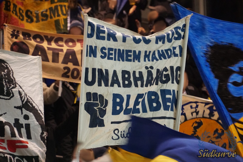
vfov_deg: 4.6
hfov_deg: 6.9
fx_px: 2025
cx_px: 122
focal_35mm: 300
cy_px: 81
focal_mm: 200
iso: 6400
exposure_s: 1/125
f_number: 6.3
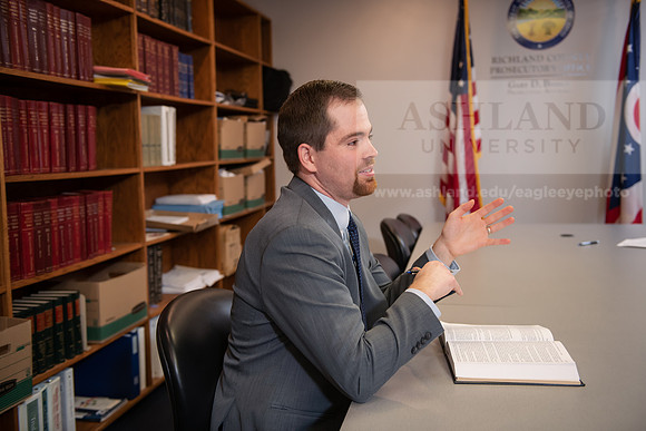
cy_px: 216
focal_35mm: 36
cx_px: 323
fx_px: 646
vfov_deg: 36.9
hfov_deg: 53.1
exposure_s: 1/125
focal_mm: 36
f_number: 3.2
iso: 800
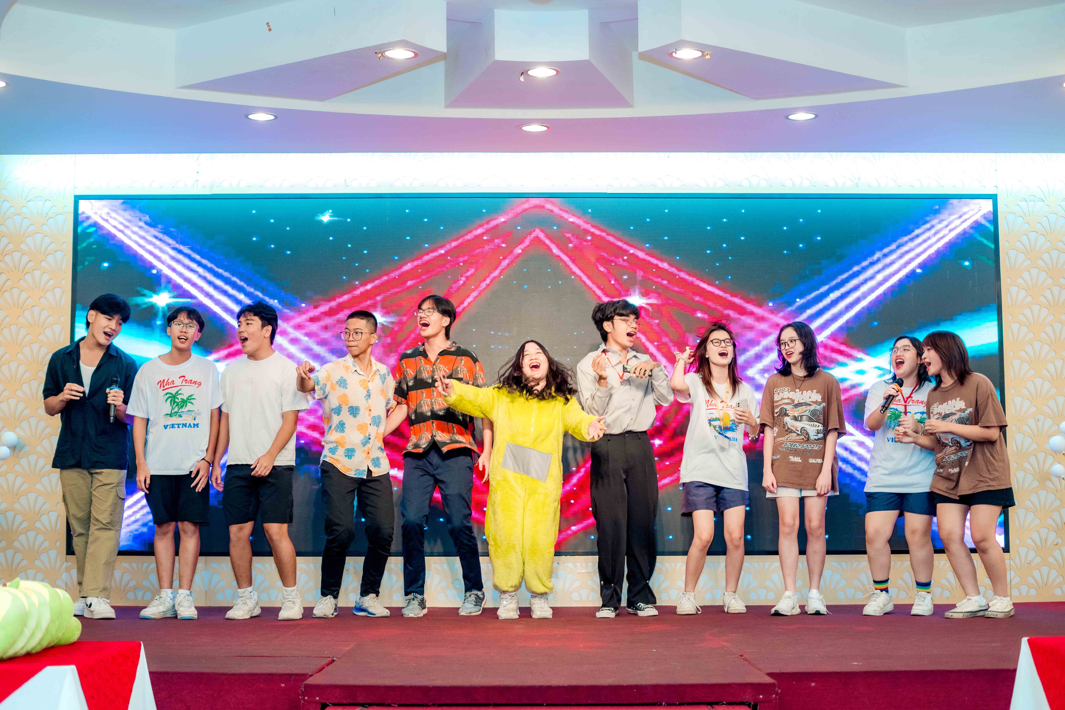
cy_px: 355
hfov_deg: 39.6
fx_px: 1479
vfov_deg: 27.0
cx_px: 532
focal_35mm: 50
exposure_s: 1/200
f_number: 2.8
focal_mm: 50
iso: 2000
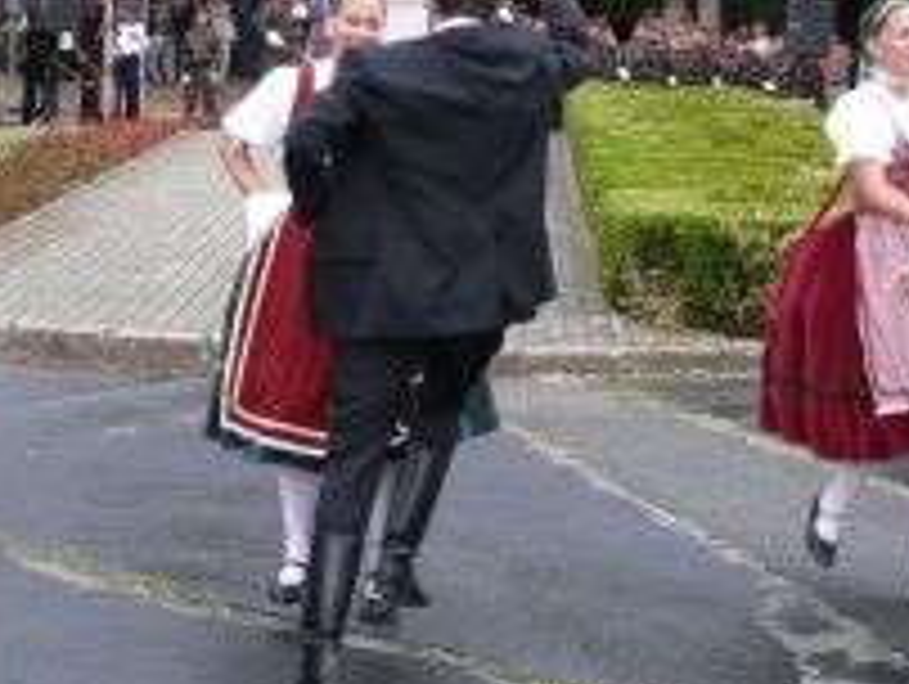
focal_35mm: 78
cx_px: 248
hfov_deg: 24.8
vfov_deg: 18.3
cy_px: -36
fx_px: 2051
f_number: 2.8
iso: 100
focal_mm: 7.4
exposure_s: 1/80
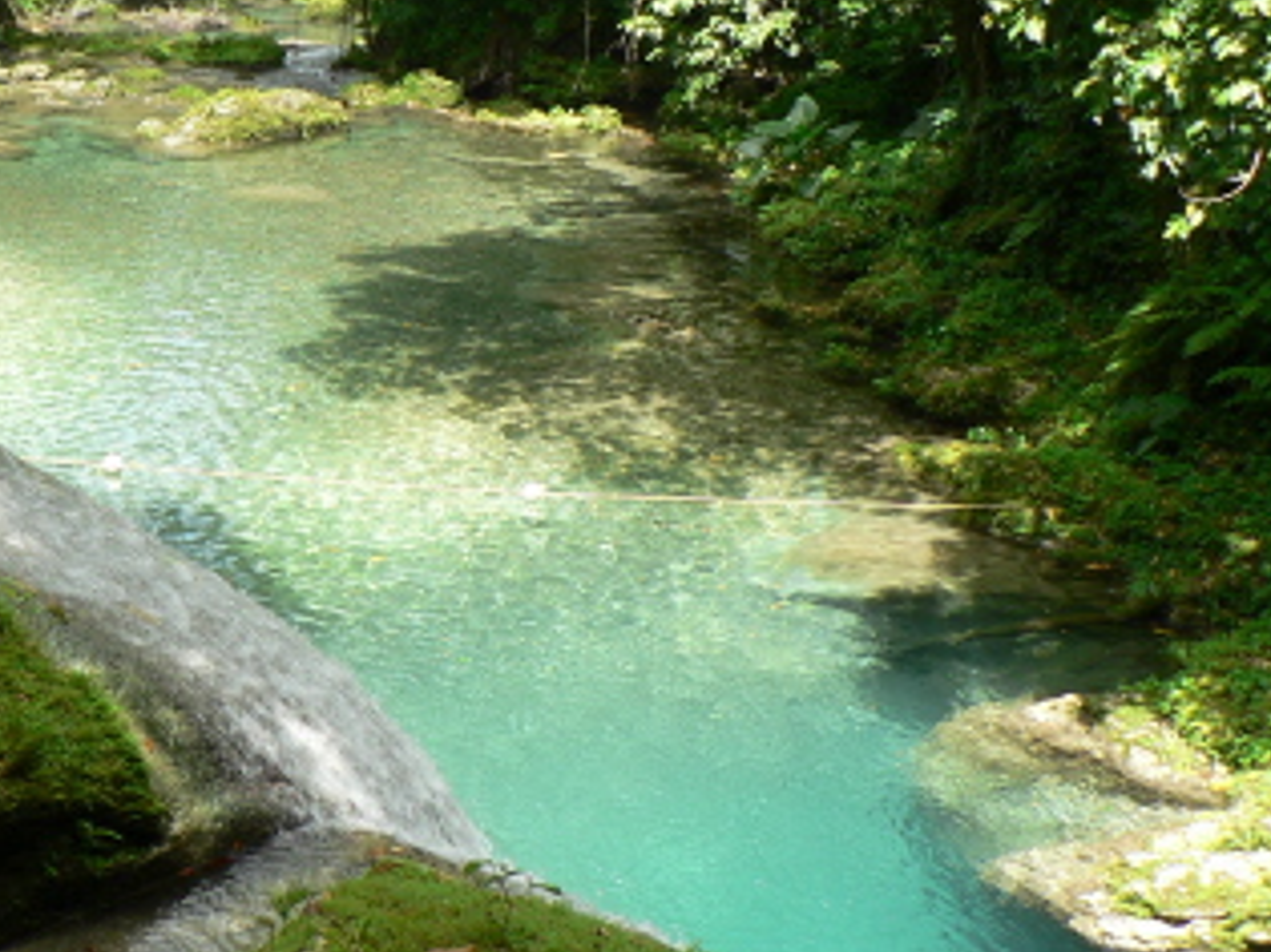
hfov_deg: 29.6
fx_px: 2312
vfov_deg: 23.2
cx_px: 151
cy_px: 305
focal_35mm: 63
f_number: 4
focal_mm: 6
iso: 64
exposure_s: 1/100
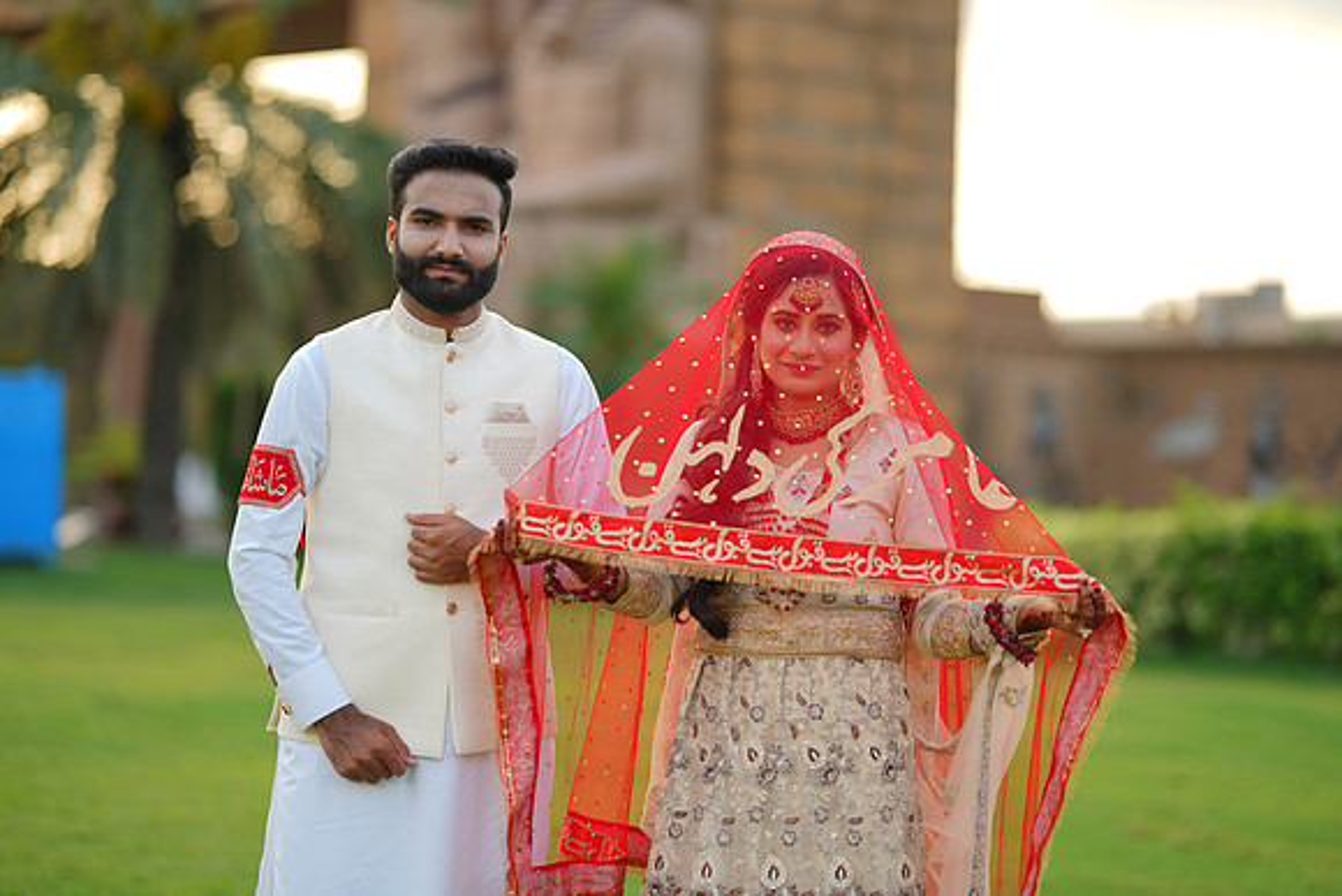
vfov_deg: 16.1
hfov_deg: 23.9
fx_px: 3169
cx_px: 671
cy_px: 448
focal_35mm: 85
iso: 50
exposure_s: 1/500
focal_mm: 85
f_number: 1.4
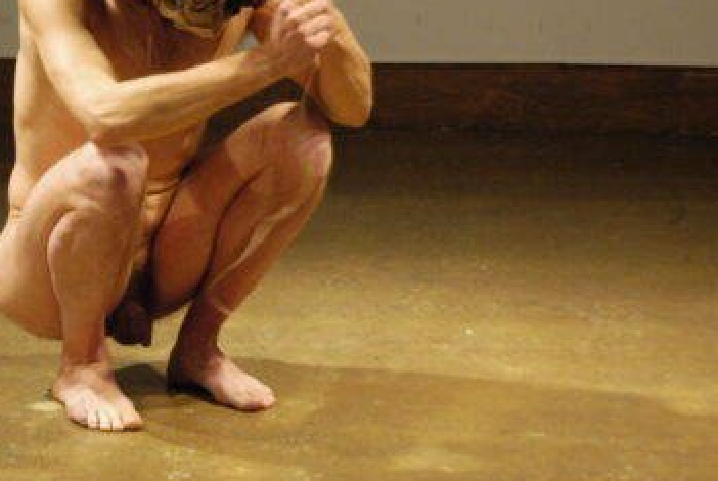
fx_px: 3435
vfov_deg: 8.0
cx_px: 263
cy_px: 110
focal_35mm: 172
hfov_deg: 11.9
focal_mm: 70
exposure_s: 1/40
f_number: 5
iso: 1600
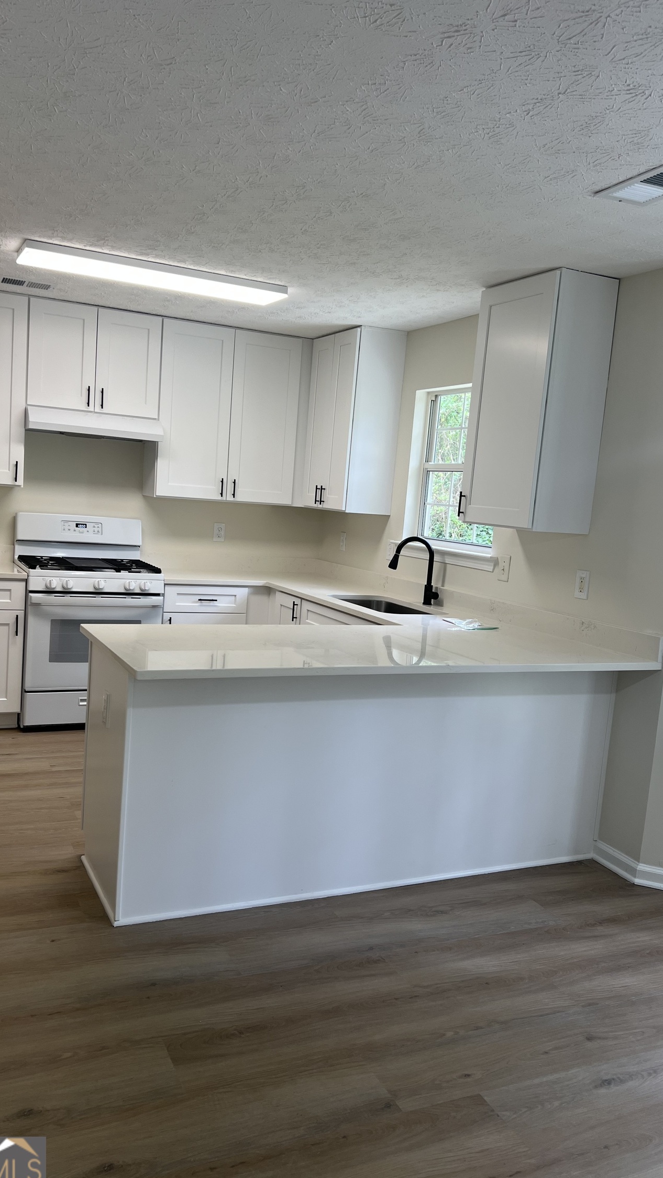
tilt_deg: -7.7
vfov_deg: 66.1
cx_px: 318
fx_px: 906
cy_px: 594
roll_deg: -4.4
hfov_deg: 40.2
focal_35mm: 29
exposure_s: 1/120
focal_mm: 5.7
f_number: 1.5
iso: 40
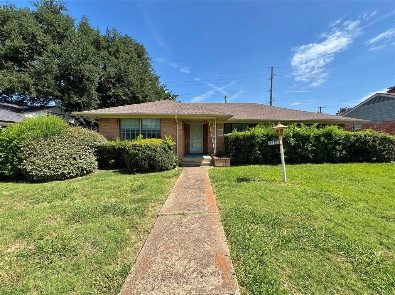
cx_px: 198
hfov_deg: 106.2
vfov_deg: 89.8
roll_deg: -0.5
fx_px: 148
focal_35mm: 13
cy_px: 148
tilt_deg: -3.3
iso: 32
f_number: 1.8
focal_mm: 1.57
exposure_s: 1/968
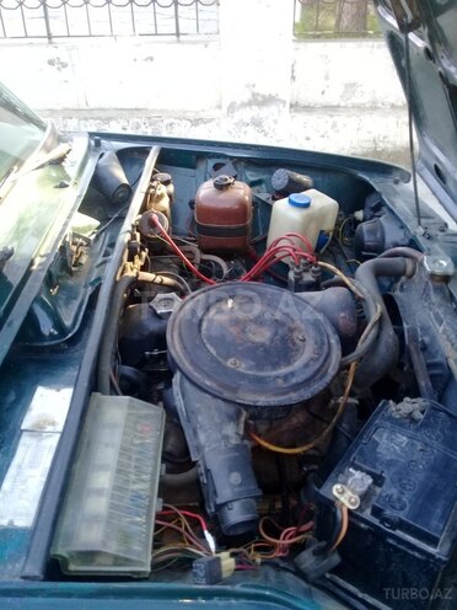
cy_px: 305
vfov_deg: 58.4
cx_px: 228
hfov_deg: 45.4
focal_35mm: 31
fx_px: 546
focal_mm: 3.3
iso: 50
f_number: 2.2
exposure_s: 1/33
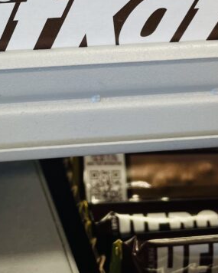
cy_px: 29
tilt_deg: -17.1
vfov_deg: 25.3
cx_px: 2
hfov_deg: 20.4
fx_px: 588
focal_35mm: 73
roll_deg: +1.0
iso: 64
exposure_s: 1/65
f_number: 1.6
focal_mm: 4.2
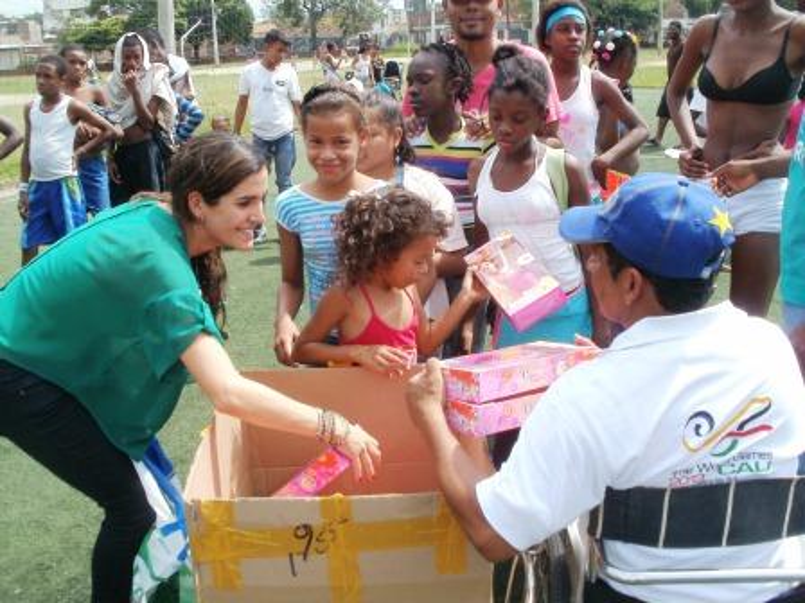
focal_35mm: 36
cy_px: 302
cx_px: 402
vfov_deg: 39.7
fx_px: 837
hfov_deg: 51.4
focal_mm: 6.3
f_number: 5.6
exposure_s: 1/250
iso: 100
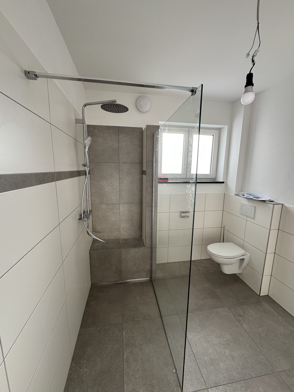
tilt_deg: -8.2
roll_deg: -0.1
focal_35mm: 14
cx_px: 147
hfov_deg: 85.7
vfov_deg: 102.1
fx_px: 159
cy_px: 196
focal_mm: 2.22
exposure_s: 1/109
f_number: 2.2
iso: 40
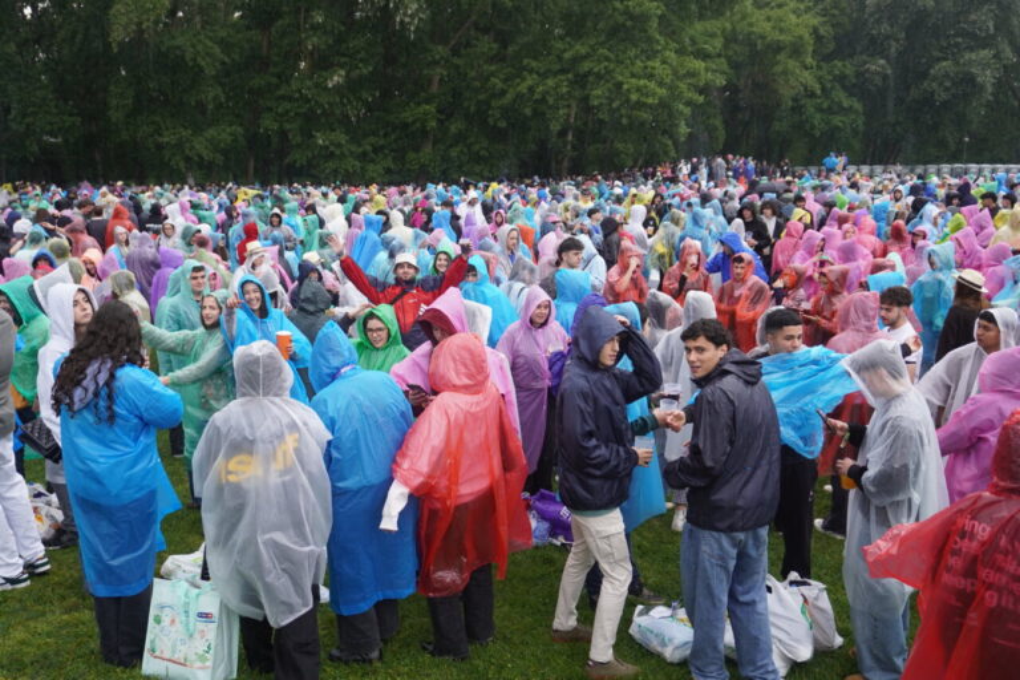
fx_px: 850
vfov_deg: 43.6
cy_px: 340
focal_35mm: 30
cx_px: 510
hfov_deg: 61.9
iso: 250
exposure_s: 1/160
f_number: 4
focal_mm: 20
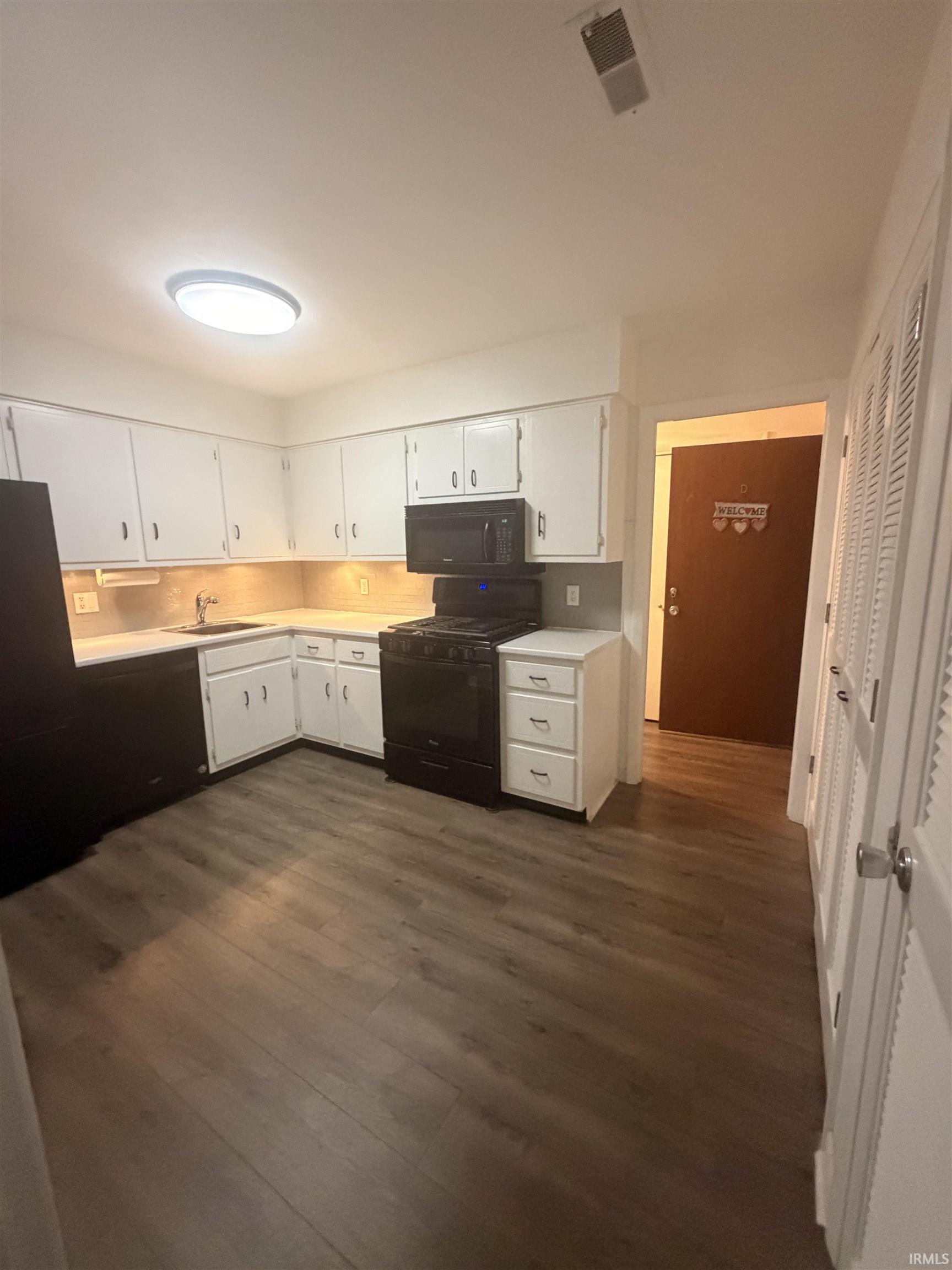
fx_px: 513
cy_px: 635
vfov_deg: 102.1
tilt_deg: -10.3
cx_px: 476
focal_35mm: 14
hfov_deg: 85.7
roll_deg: +0.8
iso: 800
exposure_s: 1/60
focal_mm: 2.22
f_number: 2.2
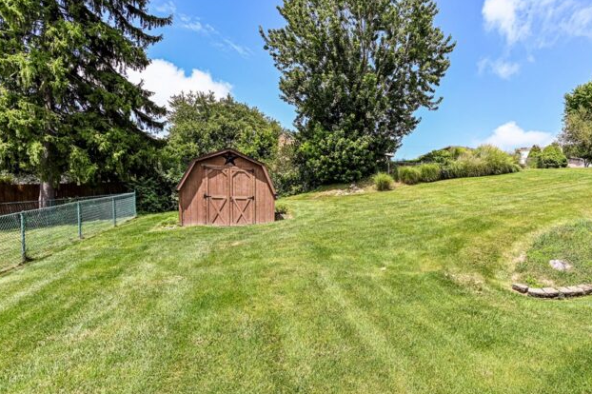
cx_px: 375
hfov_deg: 88.0
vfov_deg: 66.9
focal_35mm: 18
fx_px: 296
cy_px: 228
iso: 100
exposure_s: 1/160
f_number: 8
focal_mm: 14
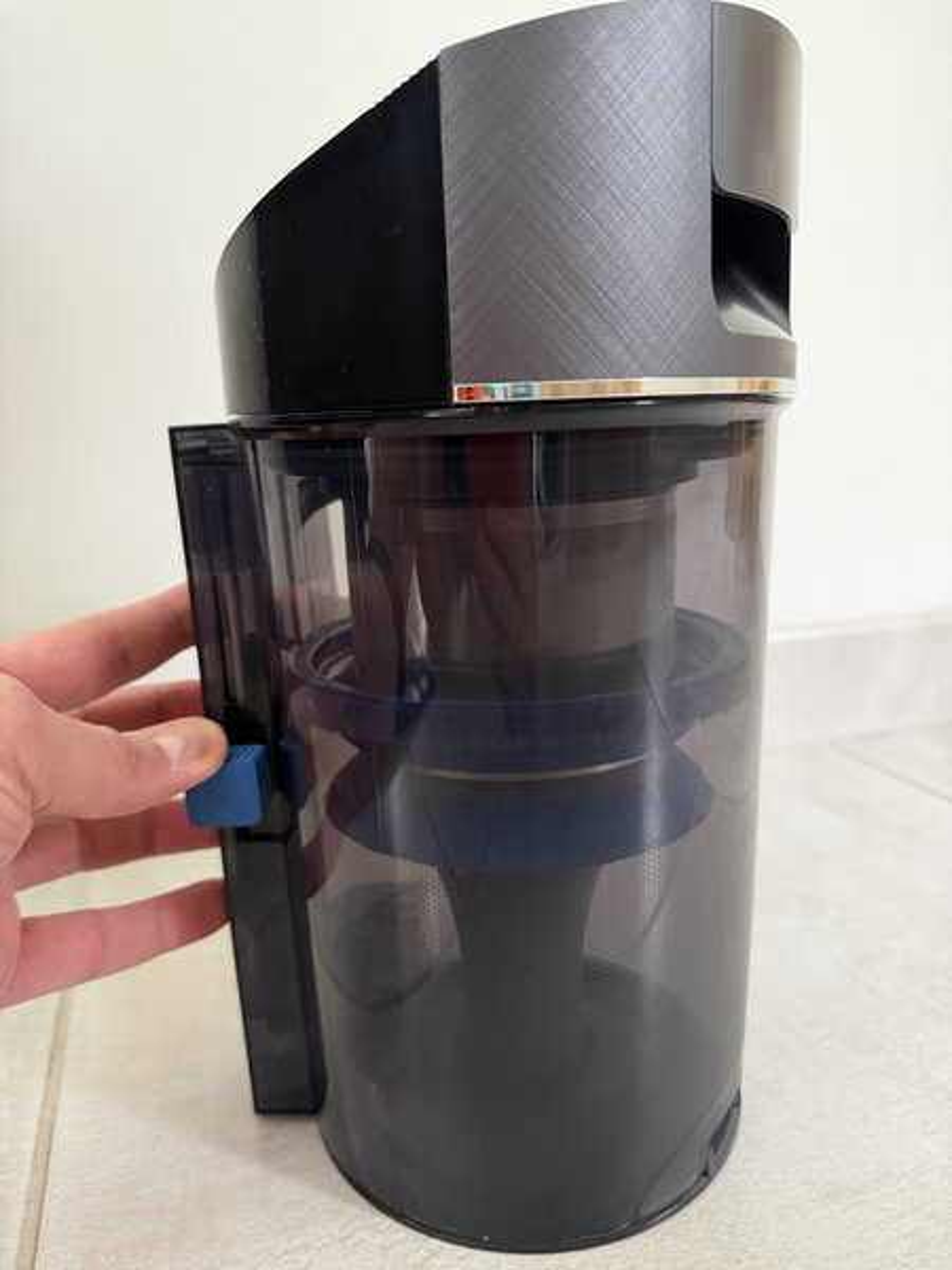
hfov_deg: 56.8
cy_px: 635
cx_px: 476
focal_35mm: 24
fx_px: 880
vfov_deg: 71.6
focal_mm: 6.76
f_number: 1.78
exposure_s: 1/60
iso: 640
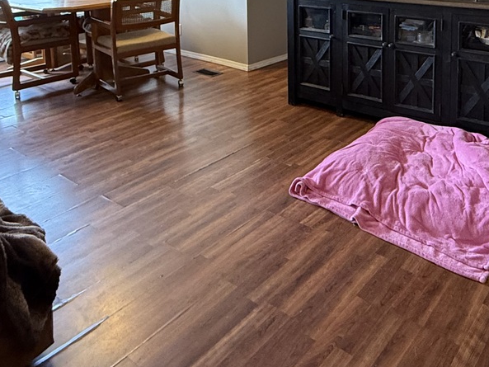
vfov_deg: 36.4
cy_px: -21
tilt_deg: -5.2
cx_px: 376
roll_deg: +0.0
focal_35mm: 34
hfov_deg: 51.3
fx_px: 480
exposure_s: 1/60
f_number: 2.2
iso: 400
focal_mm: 2.22
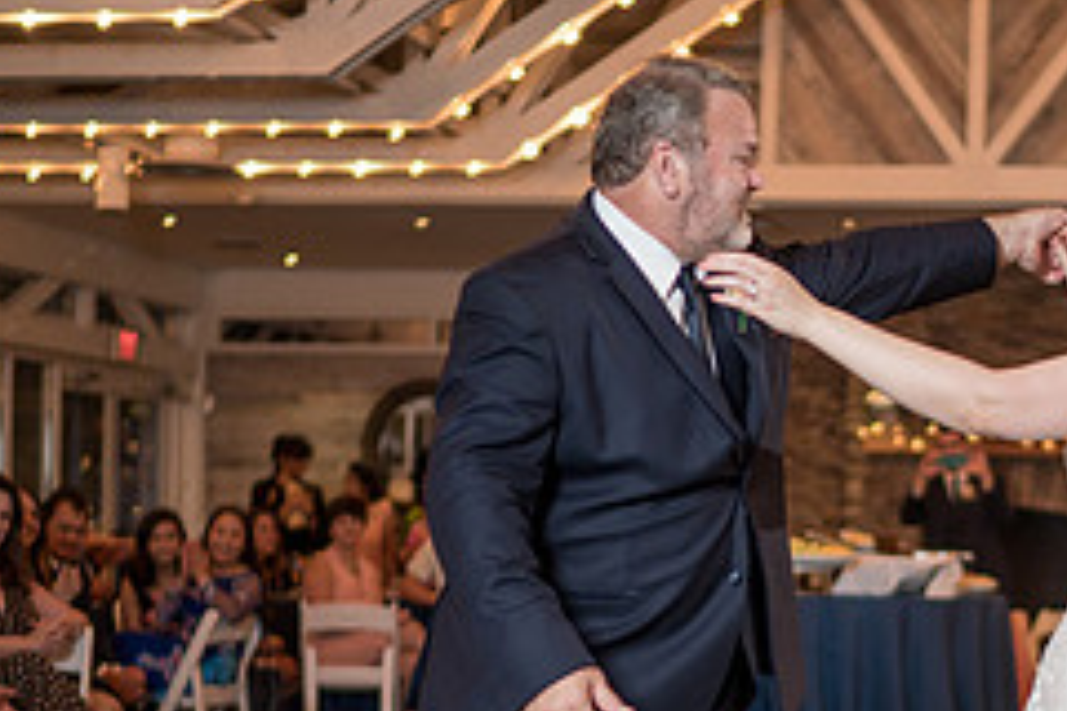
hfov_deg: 23.3
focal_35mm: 86
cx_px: 871
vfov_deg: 15.7
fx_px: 2549
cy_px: 664
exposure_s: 1/200
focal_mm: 35
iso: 250
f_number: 1.4
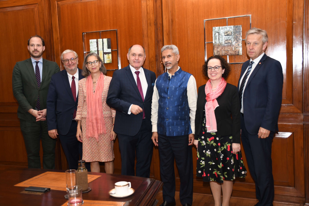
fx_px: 335
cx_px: 154
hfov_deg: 49.6
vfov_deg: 34.2
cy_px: 103
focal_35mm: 39
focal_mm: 26
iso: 400
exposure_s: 1/60
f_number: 3.8
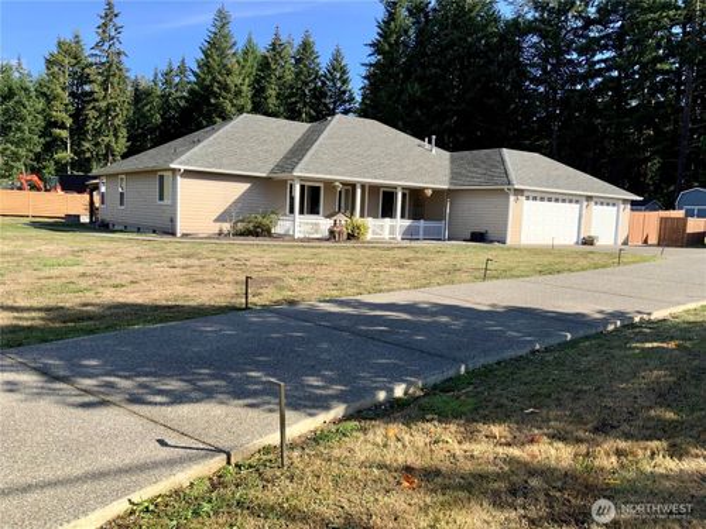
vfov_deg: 48.2
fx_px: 591
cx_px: 353
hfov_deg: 61.7
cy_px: 264
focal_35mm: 29
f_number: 1.8
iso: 16
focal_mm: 3
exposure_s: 1/855
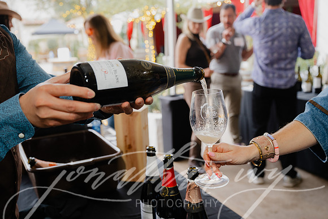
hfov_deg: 49.5
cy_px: 110
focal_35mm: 39
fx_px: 355
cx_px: 164
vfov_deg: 34.2
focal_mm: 39
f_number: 4
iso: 720
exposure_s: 1/60
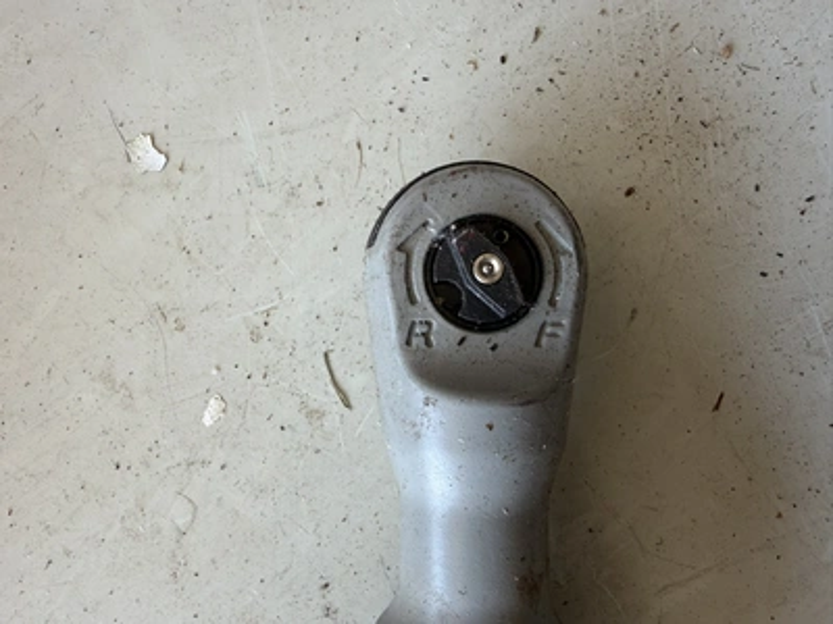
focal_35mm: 24
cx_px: 416
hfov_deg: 71.6
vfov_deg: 56.8
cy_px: 312
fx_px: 578
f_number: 2.2
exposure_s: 1/121
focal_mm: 2.22
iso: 100
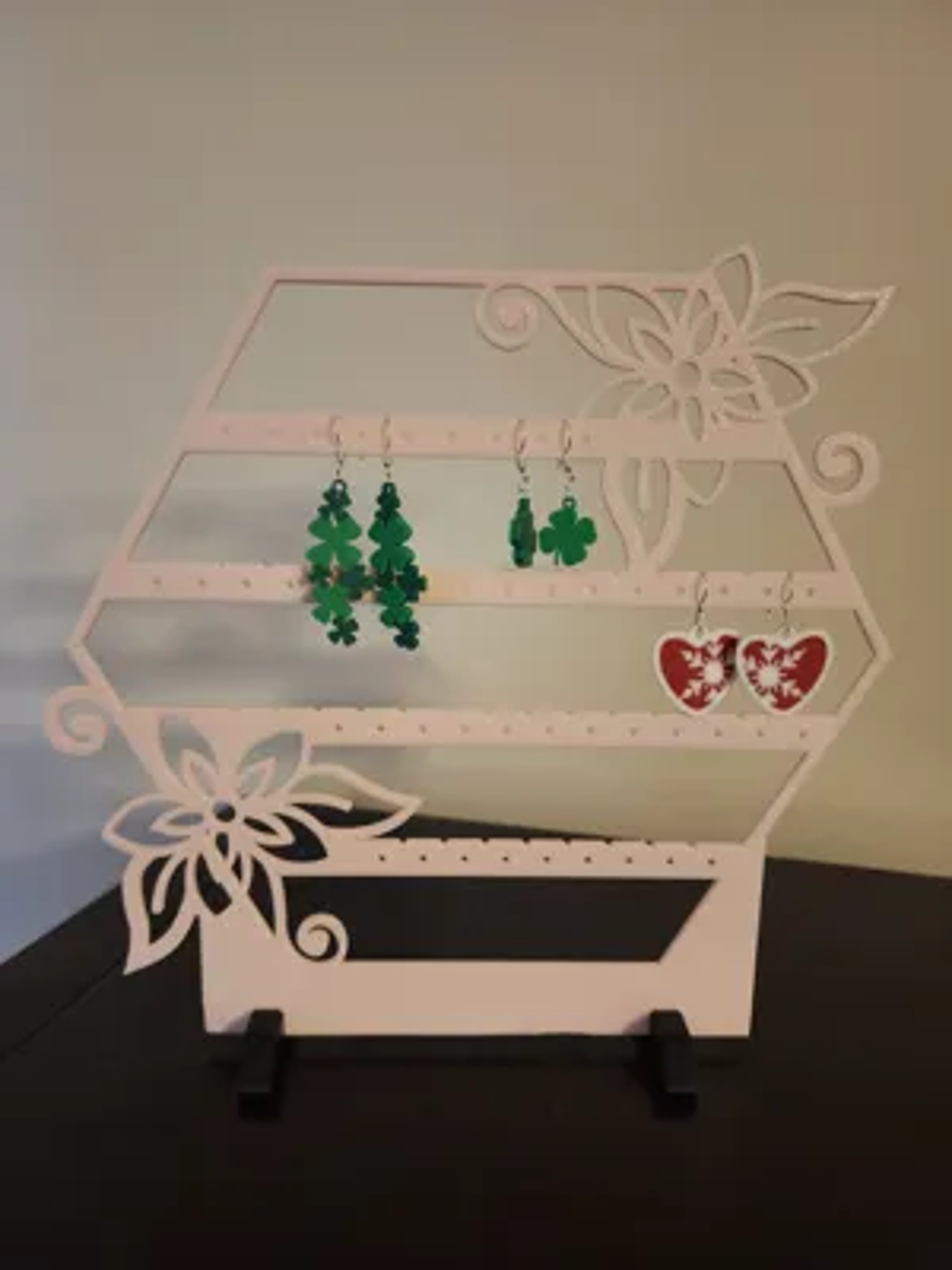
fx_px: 843
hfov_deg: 58.9
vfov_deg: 73.9
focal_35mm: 23
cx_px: 476
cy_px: 635
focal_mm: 6.4
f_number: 1.8
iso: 500
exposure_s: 1/24
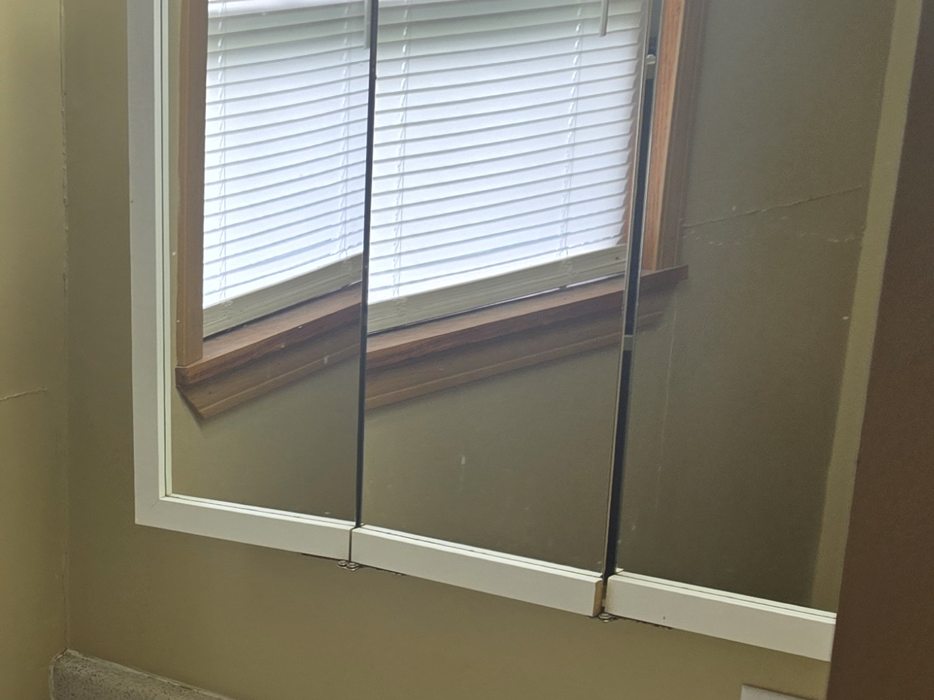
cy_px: 706
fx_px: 1808
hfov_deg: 26.8
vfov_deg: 21.2
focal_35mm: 67
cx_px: -78
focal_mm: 5.4
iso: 40
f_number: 1.8
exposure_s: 1/120
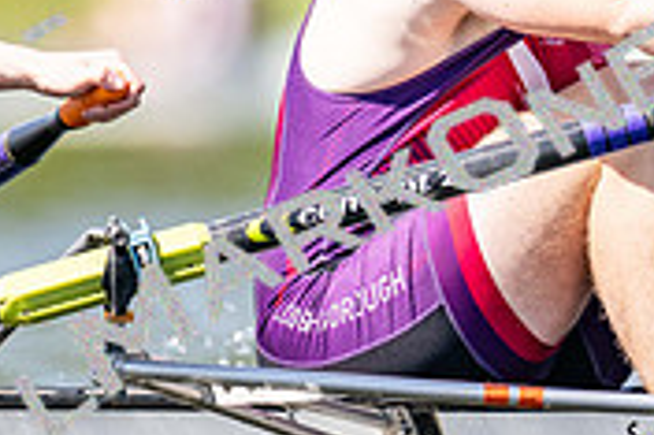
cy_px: 9
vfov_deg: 0.7
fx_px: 35899
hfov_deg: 1.0
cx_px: 587
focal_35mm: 1978
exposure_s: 1/2500
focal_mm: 600
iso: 450
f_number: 4
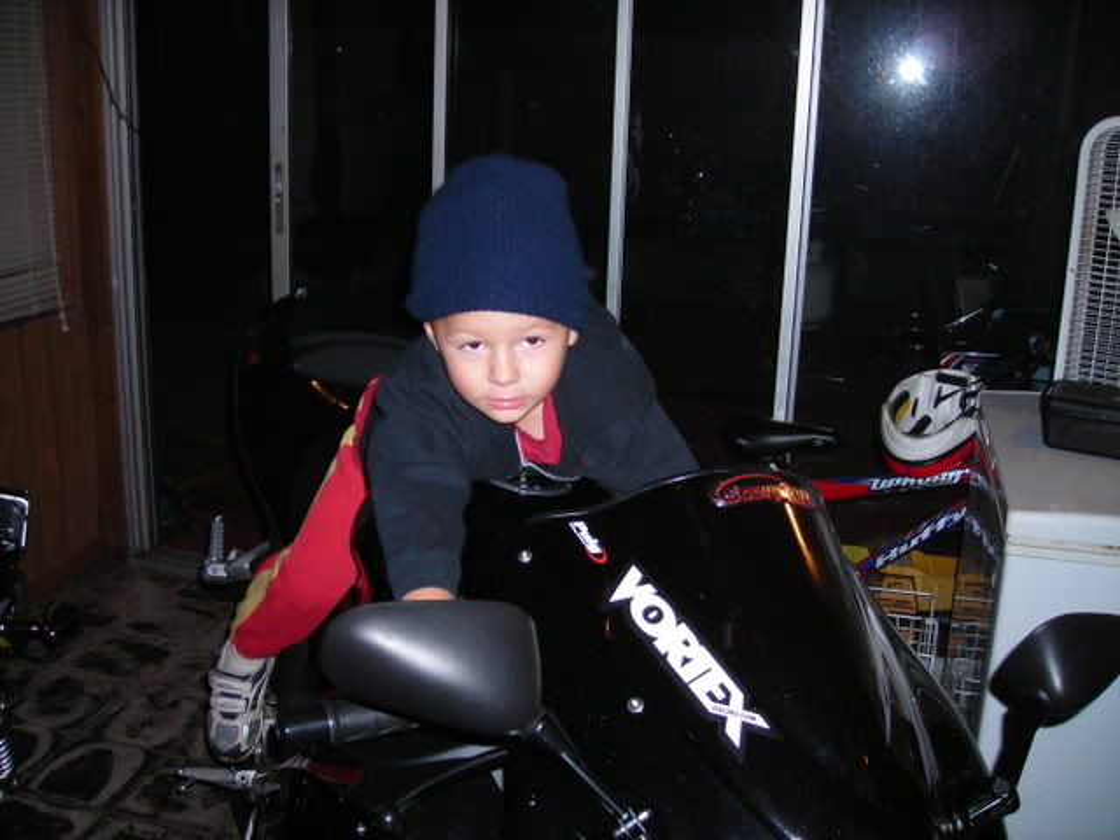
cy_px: 420
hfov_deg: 49.0
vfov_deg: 37.7
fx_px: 1229
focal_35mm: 38
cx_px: 560
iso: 83
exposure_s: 1/60.1
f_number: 3.2
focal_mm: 6.3
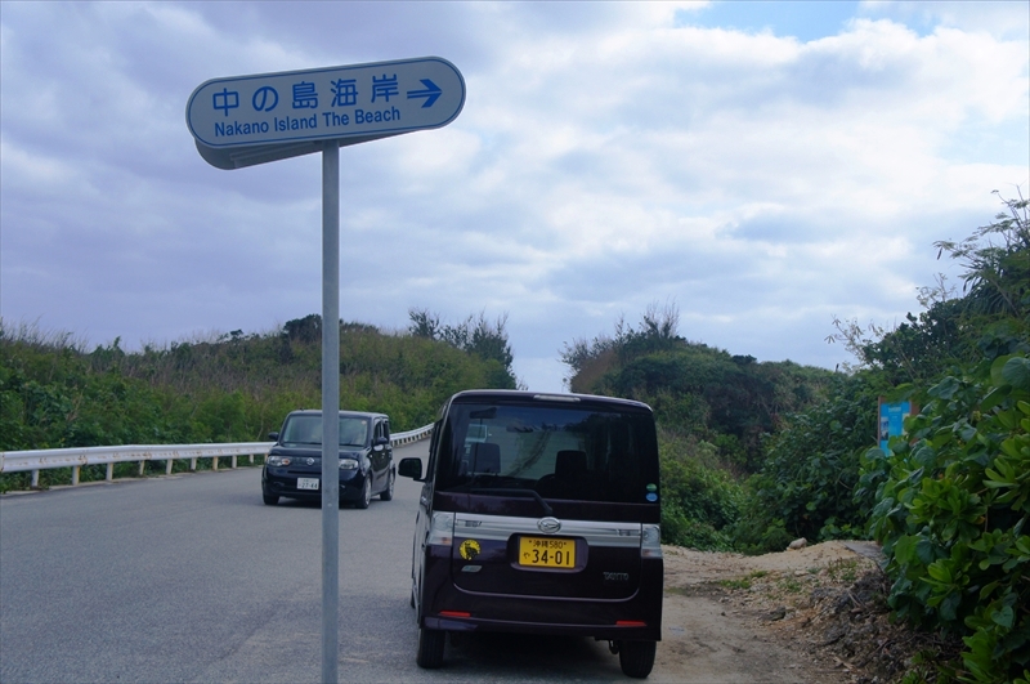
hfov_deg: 45.0
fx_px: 1243
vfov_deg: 30.8
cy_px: 342
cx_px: 515
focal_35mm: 44
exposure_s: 1/500
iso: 200
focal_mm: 29
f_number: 7.1
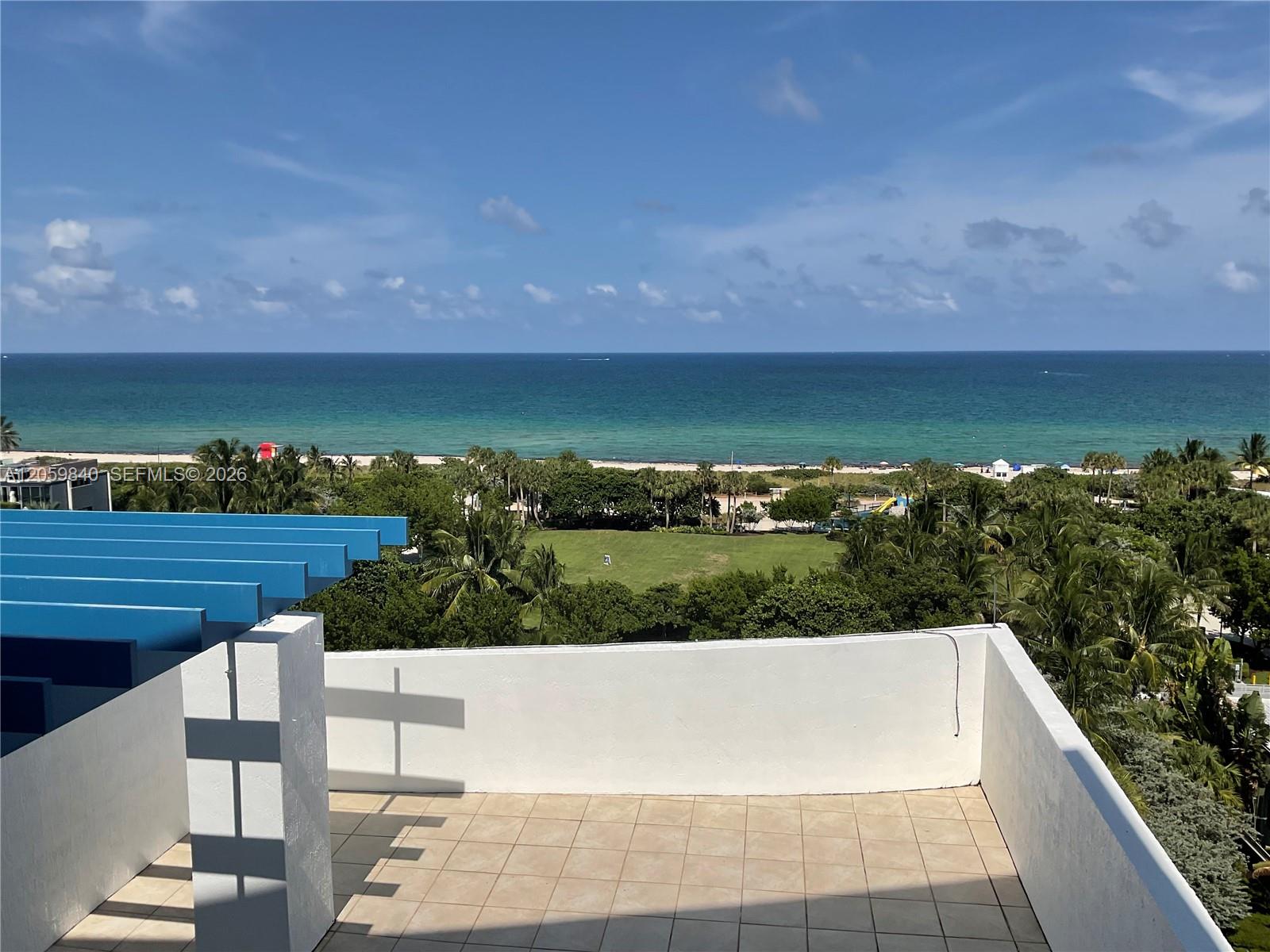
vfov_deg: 48.2
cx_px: 635
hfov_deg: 61.7
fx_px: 1064
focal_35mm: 29
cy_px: 476
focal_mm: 3
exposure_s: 1/4785
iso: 20
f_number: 1.8
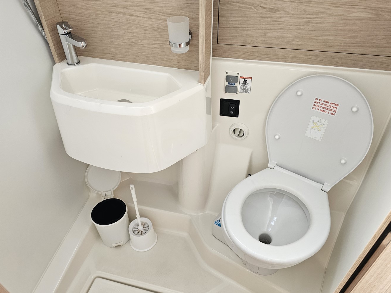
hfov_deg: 69.4
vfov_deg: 54.8
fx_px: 282
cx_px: 192
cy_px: 157
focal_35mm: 25
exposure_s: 1/180
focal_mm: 6.3
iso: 200
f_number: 1.7
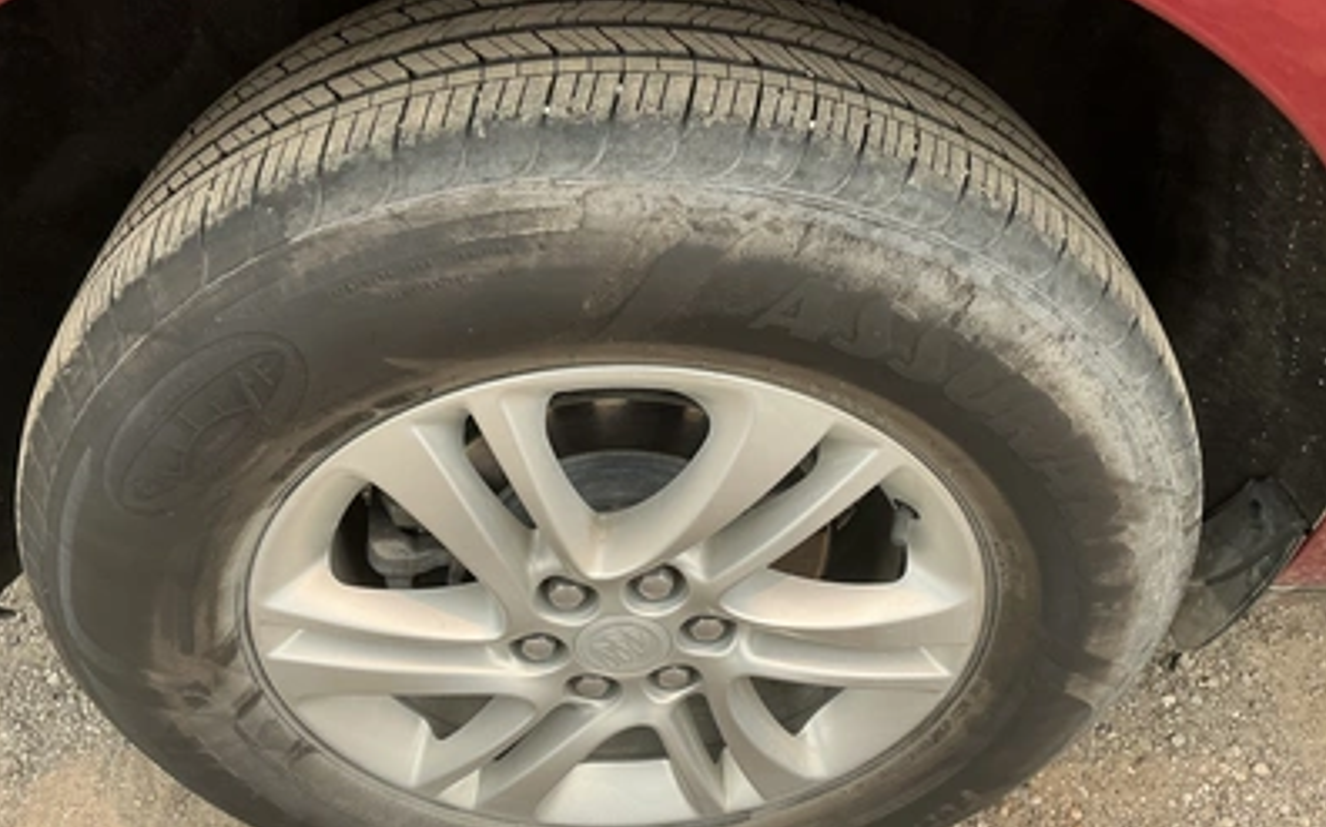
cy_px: 472
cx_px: 660
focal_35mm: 30
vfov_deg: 41.7
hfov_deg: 62.9
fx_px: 1084
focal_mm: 3
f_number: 1.8
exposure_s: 1/534
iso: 25
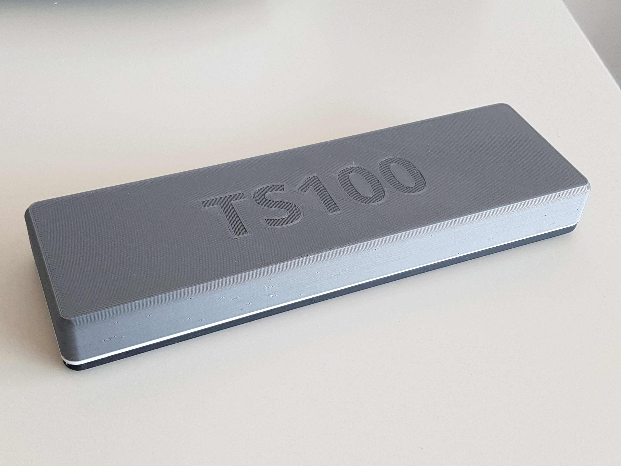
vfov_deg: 53.1
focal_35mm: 26
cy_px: 233
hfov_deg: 67.3
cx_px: 310
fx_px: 466
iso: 100
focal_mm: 4.2
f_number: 1.7
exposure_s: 1/100
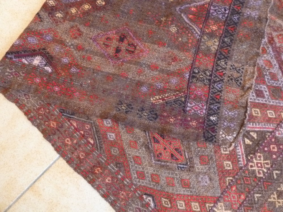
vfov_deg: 54.9
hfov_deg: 69.4
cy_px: 106
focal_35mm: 25
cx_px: 142
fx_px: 204
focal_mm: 4.1
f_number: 3.3
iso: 800
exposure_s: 1/15
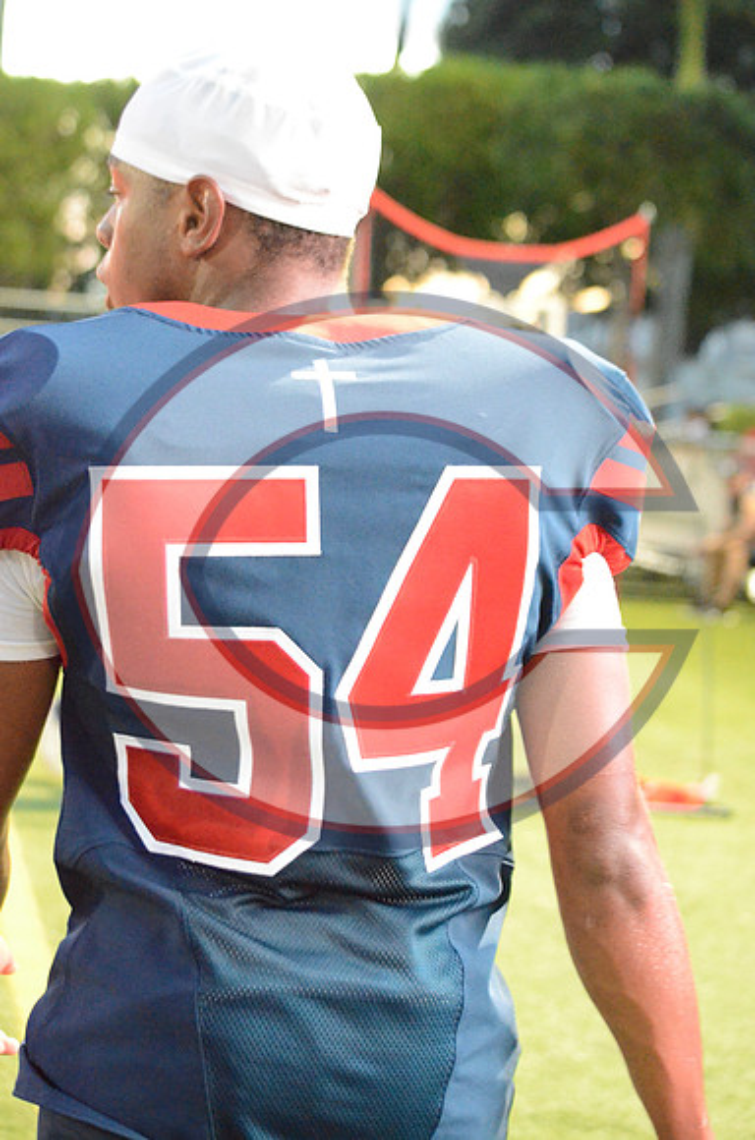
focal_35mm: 93
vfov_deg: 22.0
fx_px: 2939
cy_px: 570
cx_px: 378
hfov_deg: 14.6
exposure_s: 1/80
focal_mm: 62
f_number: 4.5
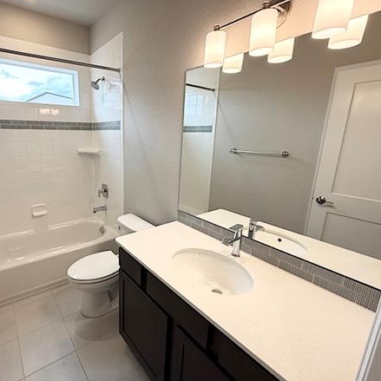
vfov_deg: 80.7
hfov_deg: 78.8
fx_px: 224
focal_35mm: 18
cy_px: 186
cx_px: 137
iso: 80
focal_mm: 2.22
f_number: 2.2
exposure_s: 1/120
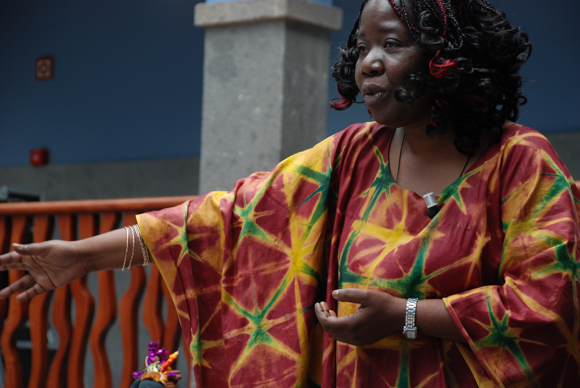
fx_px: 2057
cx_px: 290
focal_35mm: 128
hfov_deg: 16.1
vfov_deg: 10.8
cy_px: 194
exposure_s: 1/100
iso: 200
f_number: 5.6
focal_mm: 85
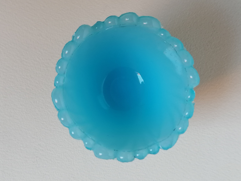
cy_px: 90
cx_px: 120
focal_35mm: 54
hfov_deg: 35.5
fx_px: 376
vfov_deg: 27.0
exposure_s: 1/50
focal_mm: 4.75
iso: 160
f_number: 1.8
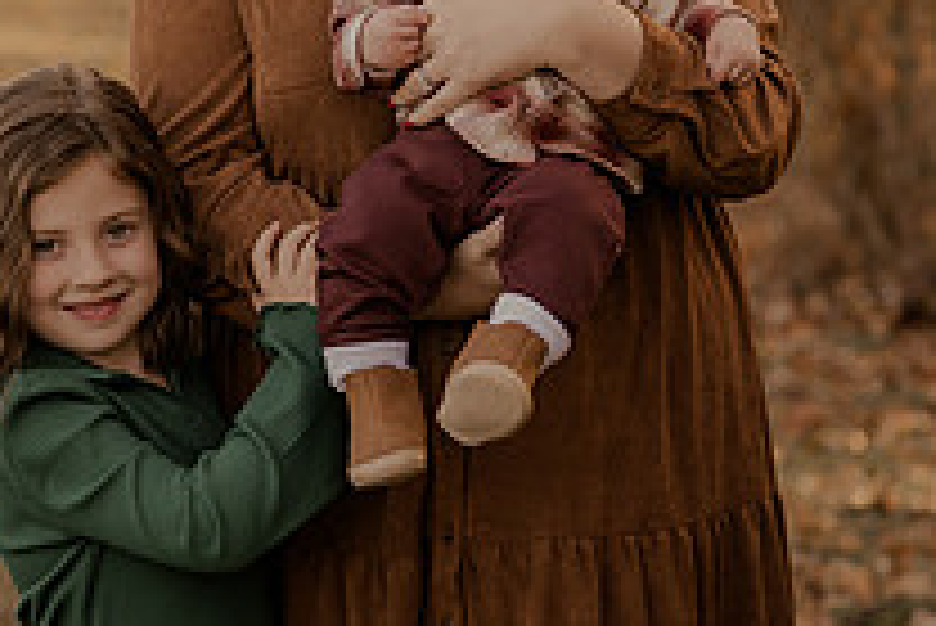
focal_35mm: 195
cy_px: 74
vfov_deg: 7.0
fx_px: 5073
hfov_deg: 10.5
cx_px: 392
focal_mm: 70
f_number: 2.8
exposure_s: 1/250
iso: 200
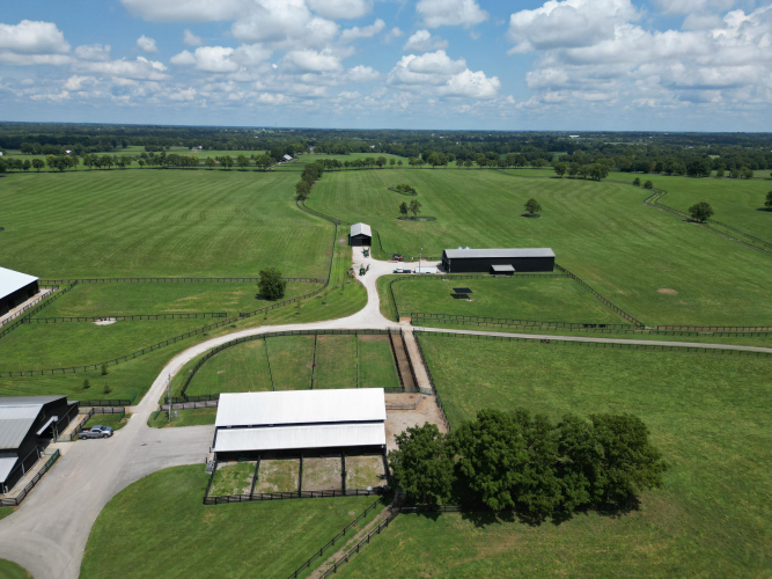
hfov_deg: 71.6
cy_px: 290
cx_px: 386
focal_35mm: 24
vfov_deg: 56.8
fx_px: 535
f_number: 1.7
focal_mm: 6.72
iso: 100
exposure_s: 1/4000
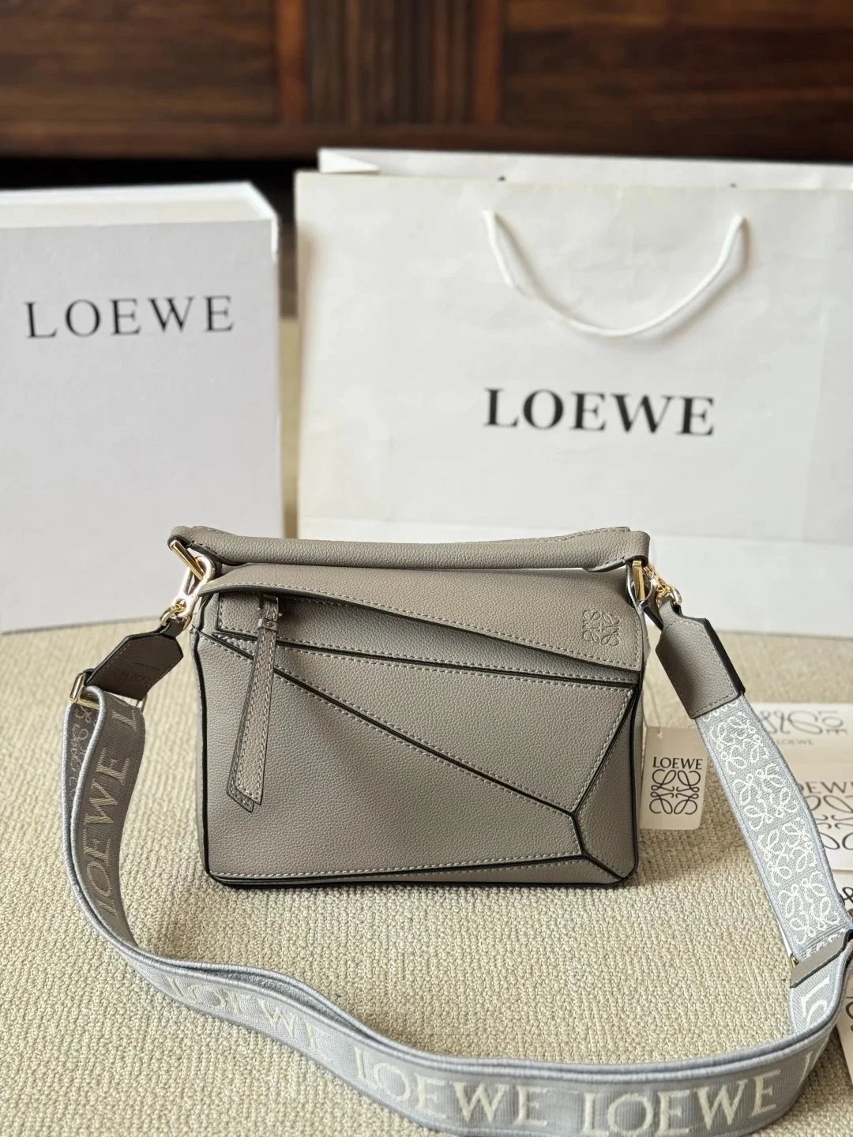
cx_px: 426
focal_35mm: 48
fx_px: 1577
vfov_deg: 39.7
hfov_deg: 30.3
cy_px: 568
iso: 100
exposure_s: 1/60
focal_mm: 6.76
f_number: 1.78
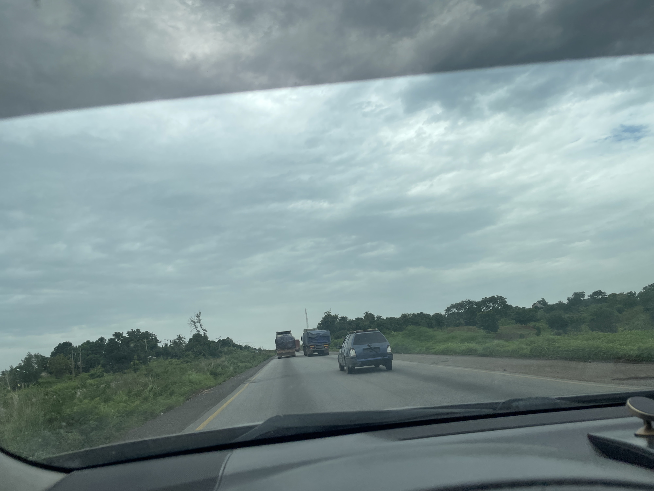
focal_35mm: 26
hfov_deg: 67.3
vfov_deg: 53.1
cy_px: 246
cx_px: 327
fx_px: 491
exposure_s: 1/5051
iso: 32
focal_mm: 4.2
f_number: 1.6
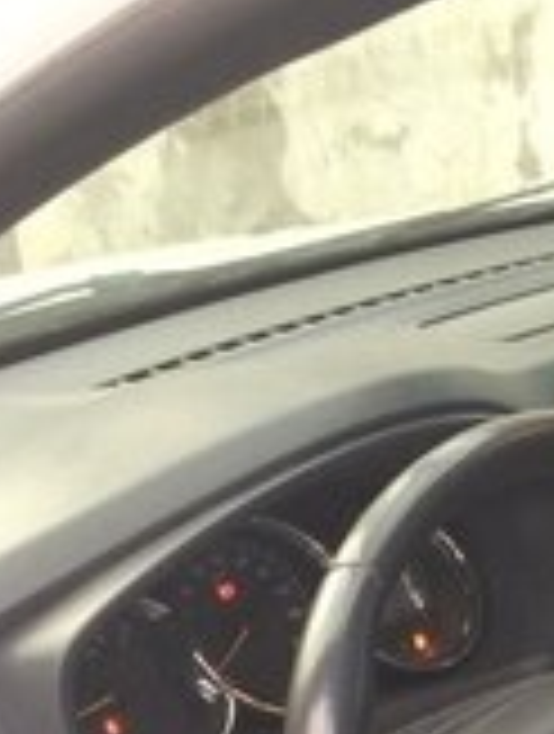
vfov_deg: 19.9
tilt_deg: -31.2
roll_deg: +0.6
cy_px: 1027
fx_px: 1871
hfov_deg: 16.2
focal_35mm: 88
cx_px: 658
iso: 100
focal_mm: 4.15
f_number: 2.2
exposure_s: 1/33
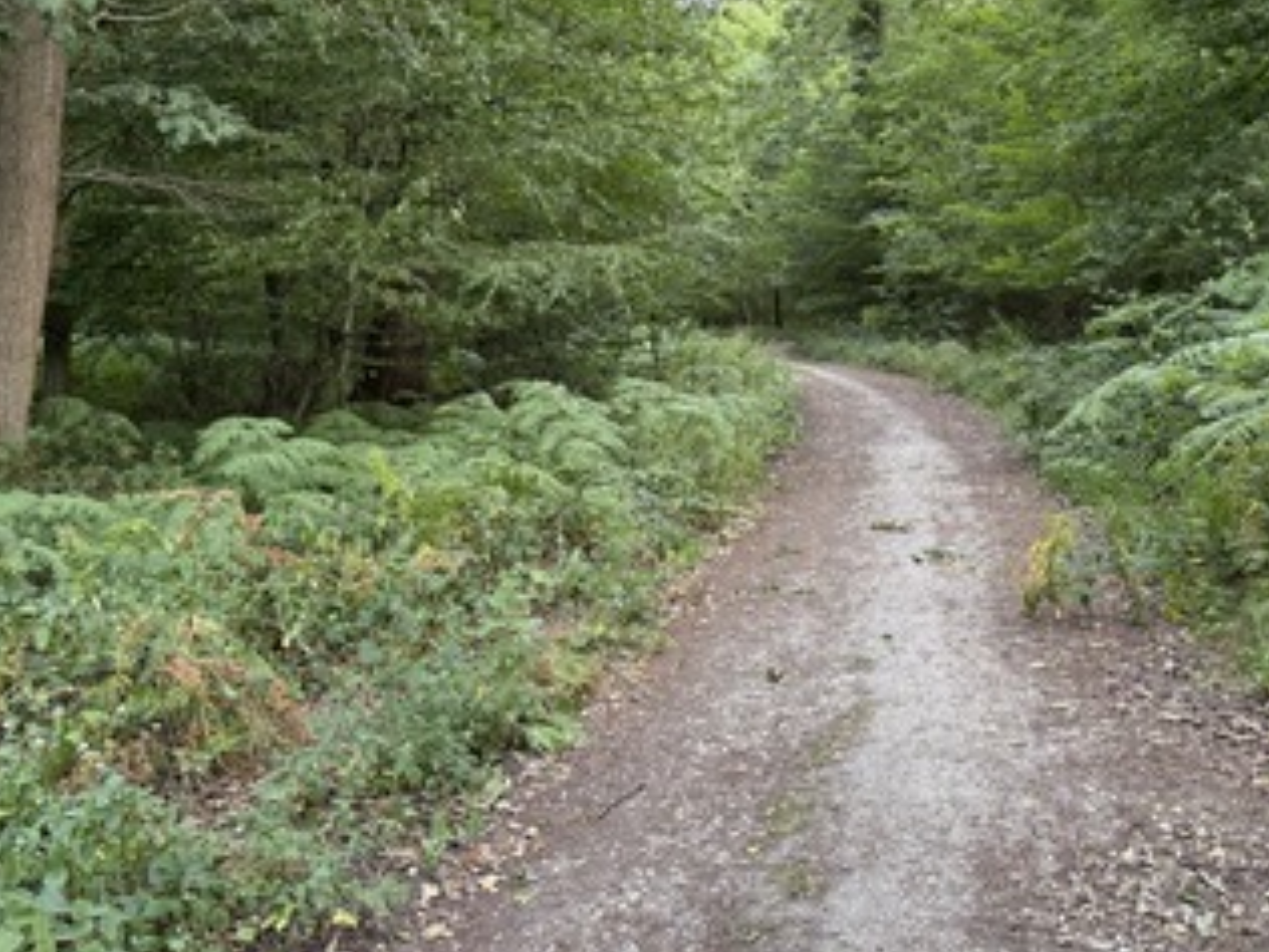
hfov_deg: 48.5
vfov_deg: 37.2
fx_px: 1393
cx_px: 787
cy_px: 295
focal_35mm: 38
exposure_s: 1/66
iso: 200
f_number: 1.78
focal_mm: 6.76
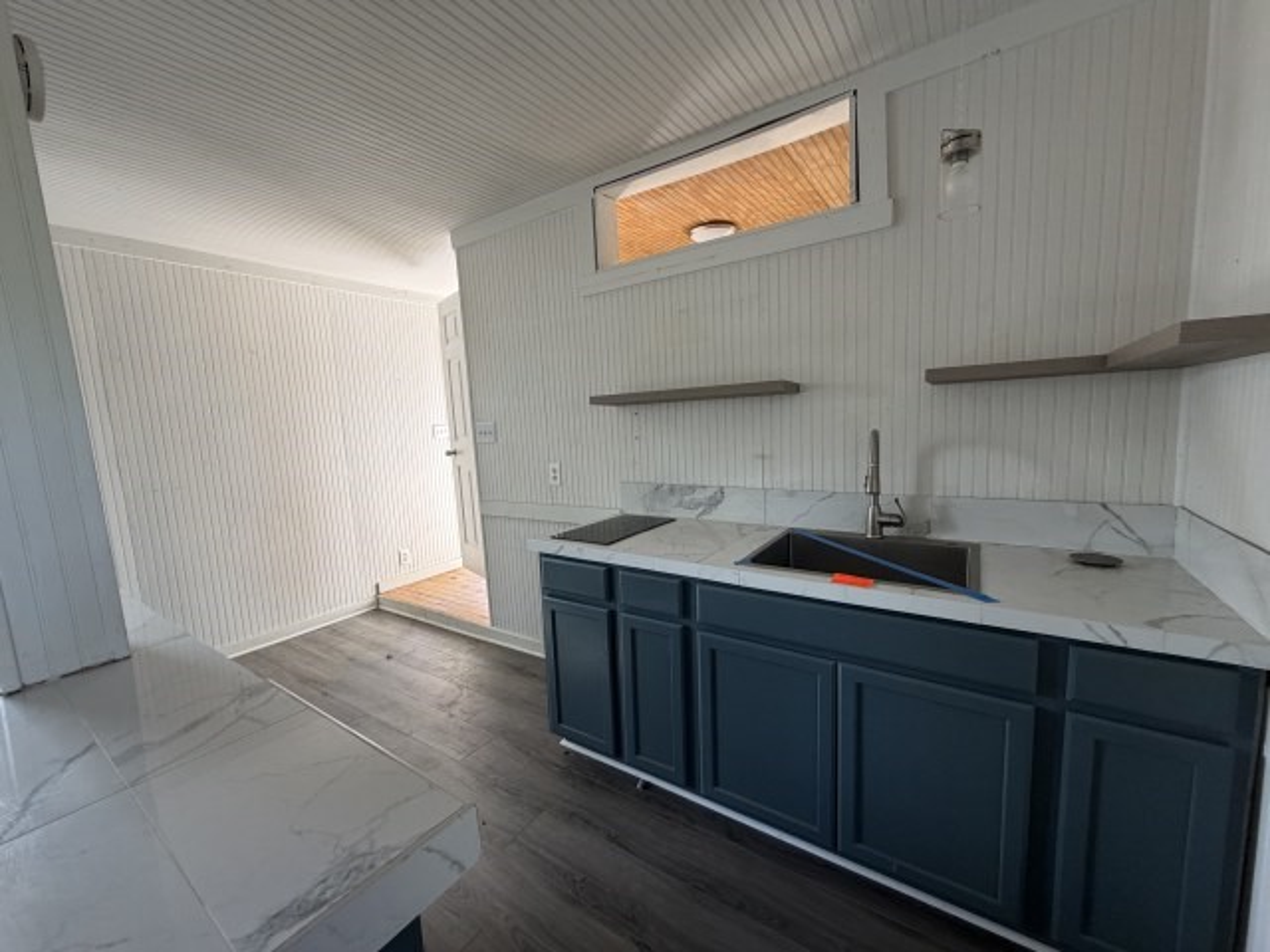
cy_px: 476
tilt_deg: -7.6
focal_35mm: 14
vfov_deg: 85.7
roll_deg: +2.4
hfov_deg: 102.1
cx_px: 635
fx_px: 514
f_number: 2.2
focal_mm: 2.22
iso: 200
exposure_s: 1/121
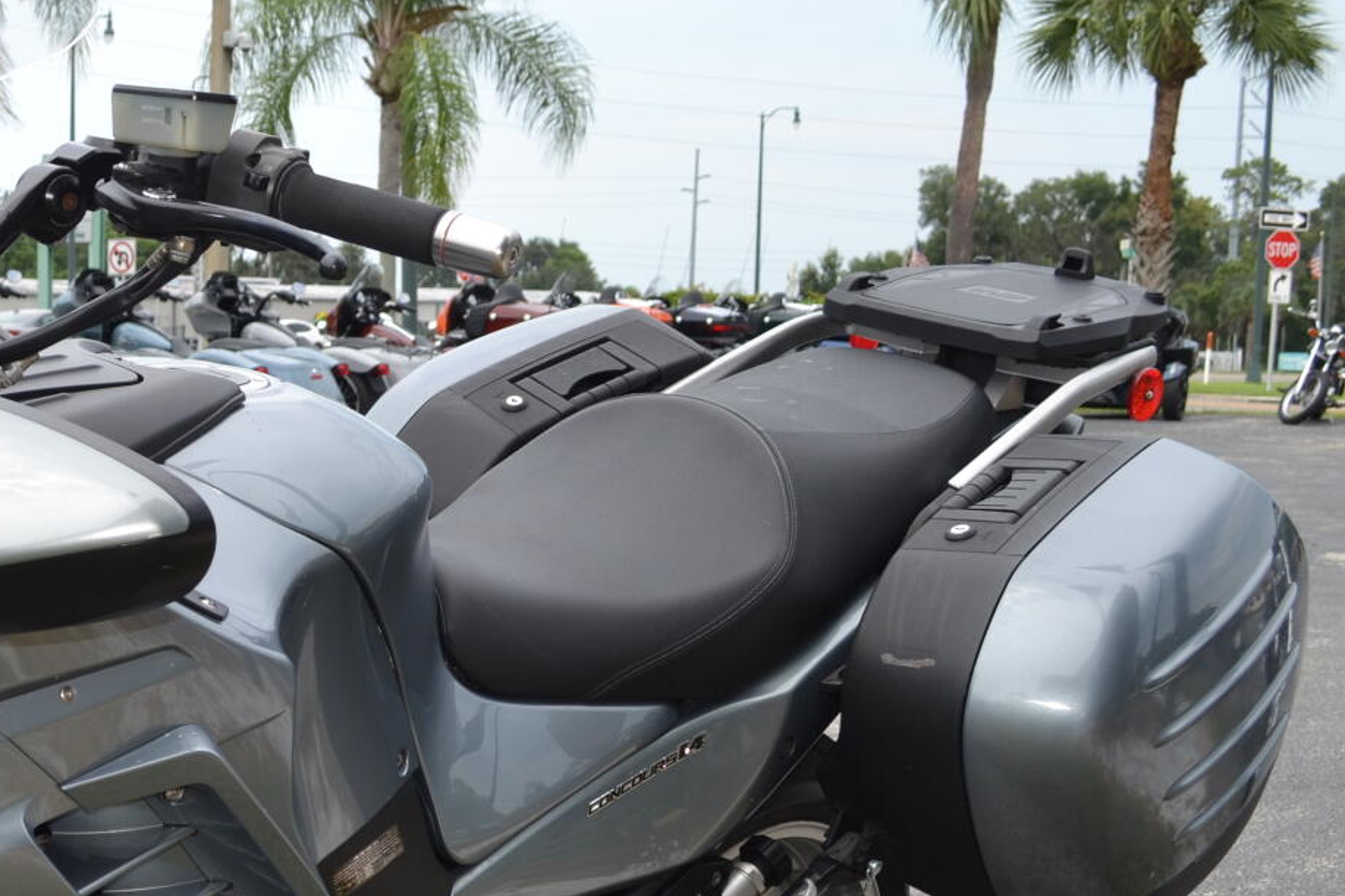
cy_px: 741
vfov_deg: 18.7
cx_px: -1
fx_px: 2689
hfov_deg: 26.6
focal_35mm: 72
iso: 100
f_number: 6.3
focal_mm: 22
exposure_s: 1/200
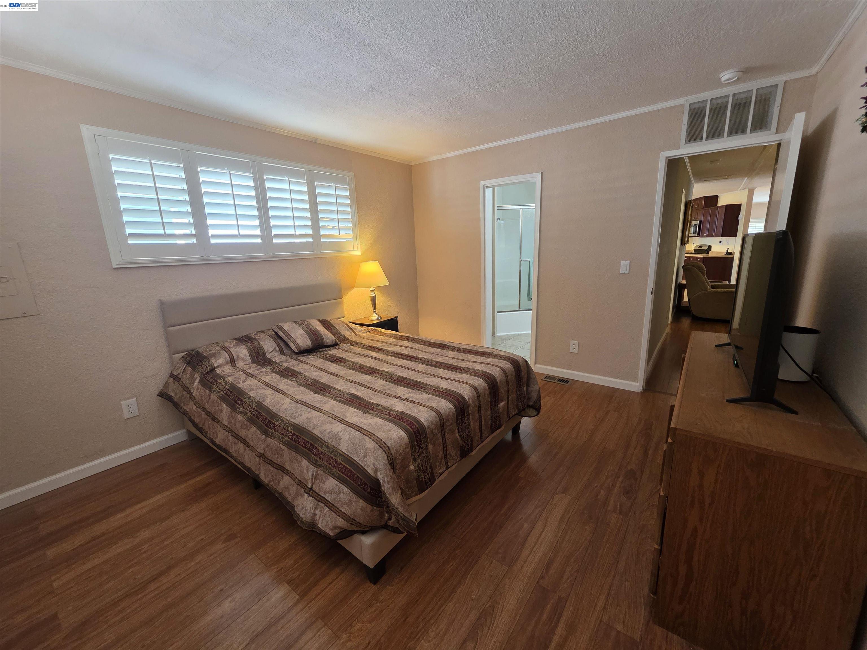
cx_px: 434
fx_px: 326
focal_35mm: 13
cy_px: 325
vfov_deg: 89.9
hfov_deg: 106.2
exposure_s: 1/60
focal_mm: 2.2
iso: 200
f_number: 1.9
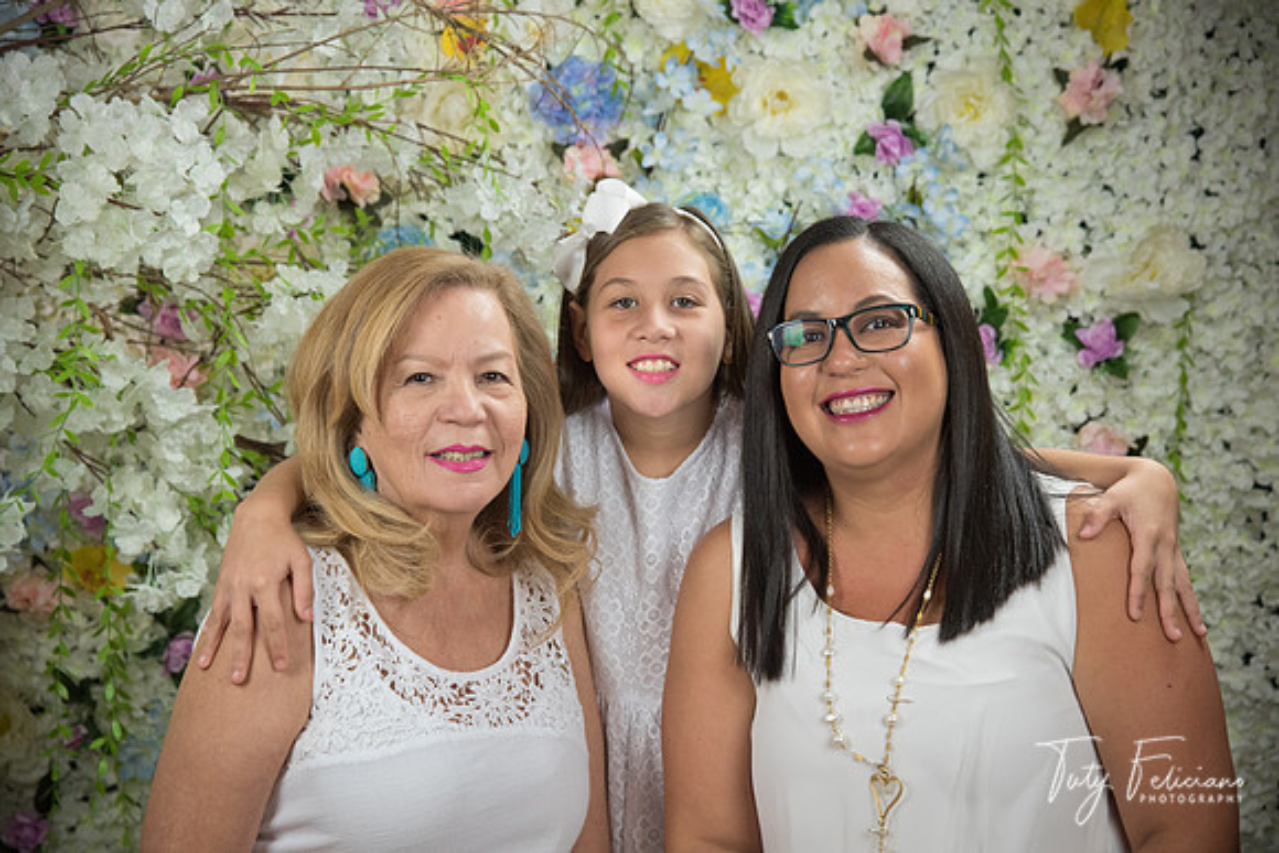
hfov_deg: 26.0
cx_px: 640
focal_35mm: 78
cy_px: 426
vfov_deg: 17.5
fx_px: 2772
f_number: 5
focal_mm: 78
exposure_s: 1/125
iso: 1250
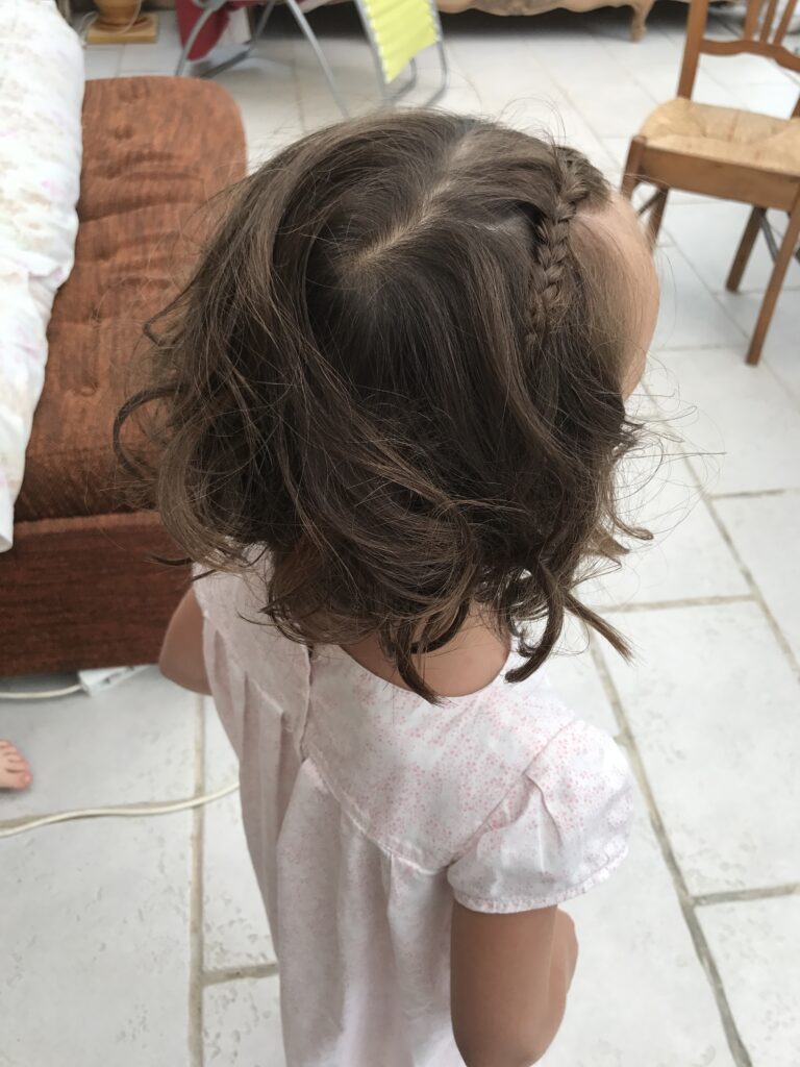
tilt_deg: -44.5
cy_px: 534
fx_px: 863
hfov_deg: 49.7
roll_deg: -1.7
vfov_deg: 63.4
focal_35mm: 28
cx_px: 400
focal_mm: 3.99
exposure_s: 1/197
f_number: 1.8
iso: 20
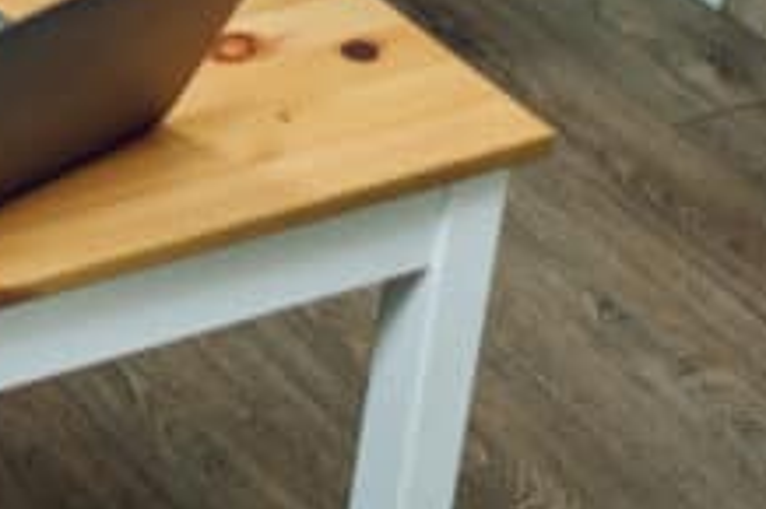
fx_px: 3338
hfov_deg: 11.9
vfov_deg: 8.4
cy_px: -421
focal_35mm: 157
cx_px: -697
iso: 250
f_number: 2.2
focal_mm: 35
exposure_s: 1/160
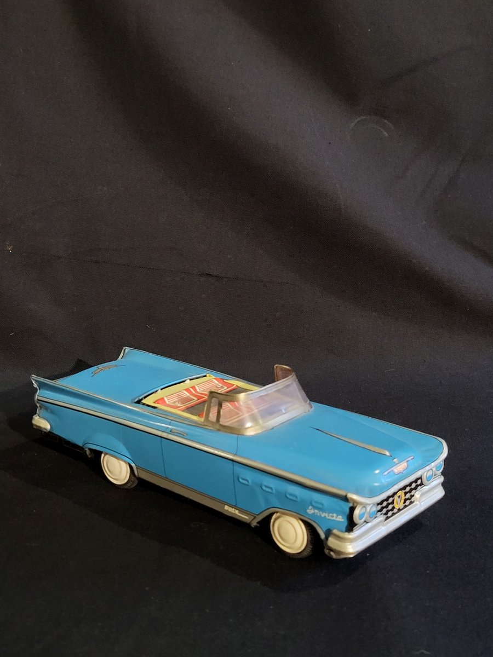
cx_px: 246
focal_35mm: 26
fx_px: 494
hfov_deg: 53.1
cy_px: 328
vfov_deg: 67.3
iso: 320
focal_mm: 5.4
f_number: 1.8
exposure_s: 1/50
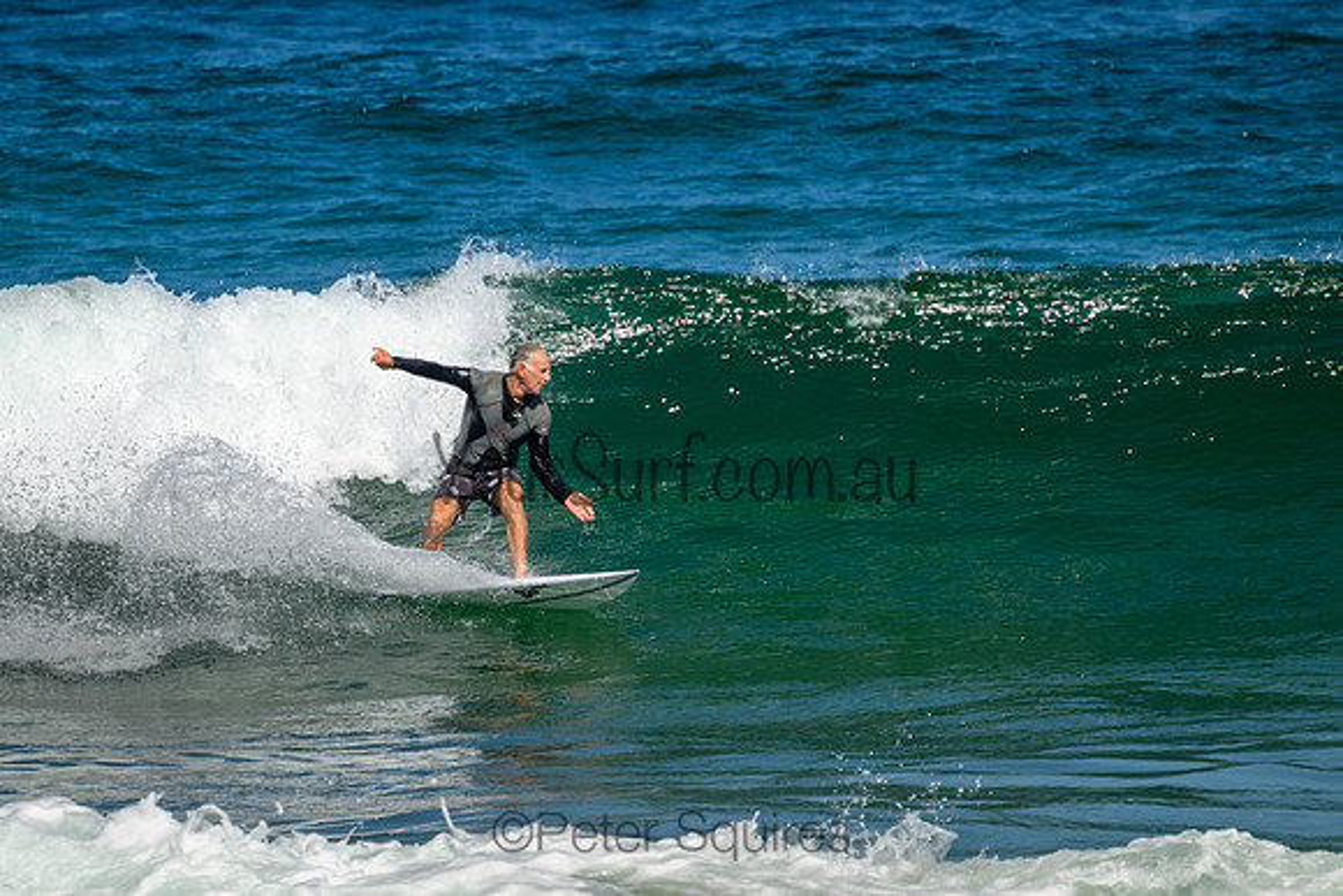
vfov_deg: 1.5
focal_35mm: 920
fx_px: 34340
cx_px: 573
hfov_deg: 2.2
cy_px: 383
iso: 900
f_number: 11
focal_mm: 800
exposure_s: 1/2000
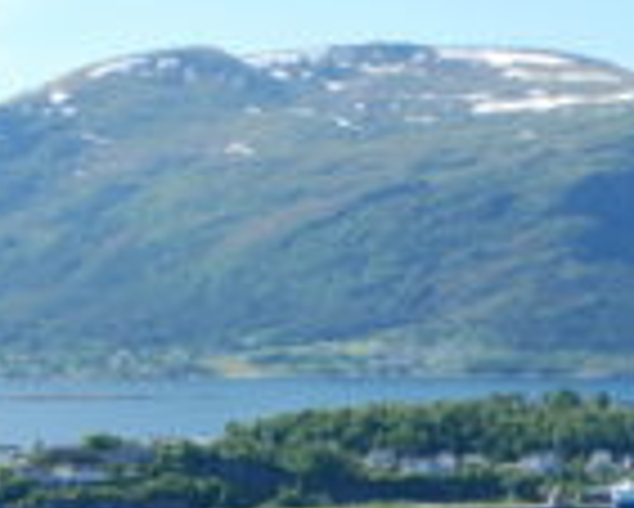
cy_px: 749
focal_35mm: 135
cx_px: 414
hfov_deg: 14.3
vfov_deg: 11.1
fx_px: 2529
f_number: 16
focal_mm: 27
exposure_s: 1/40
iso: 100
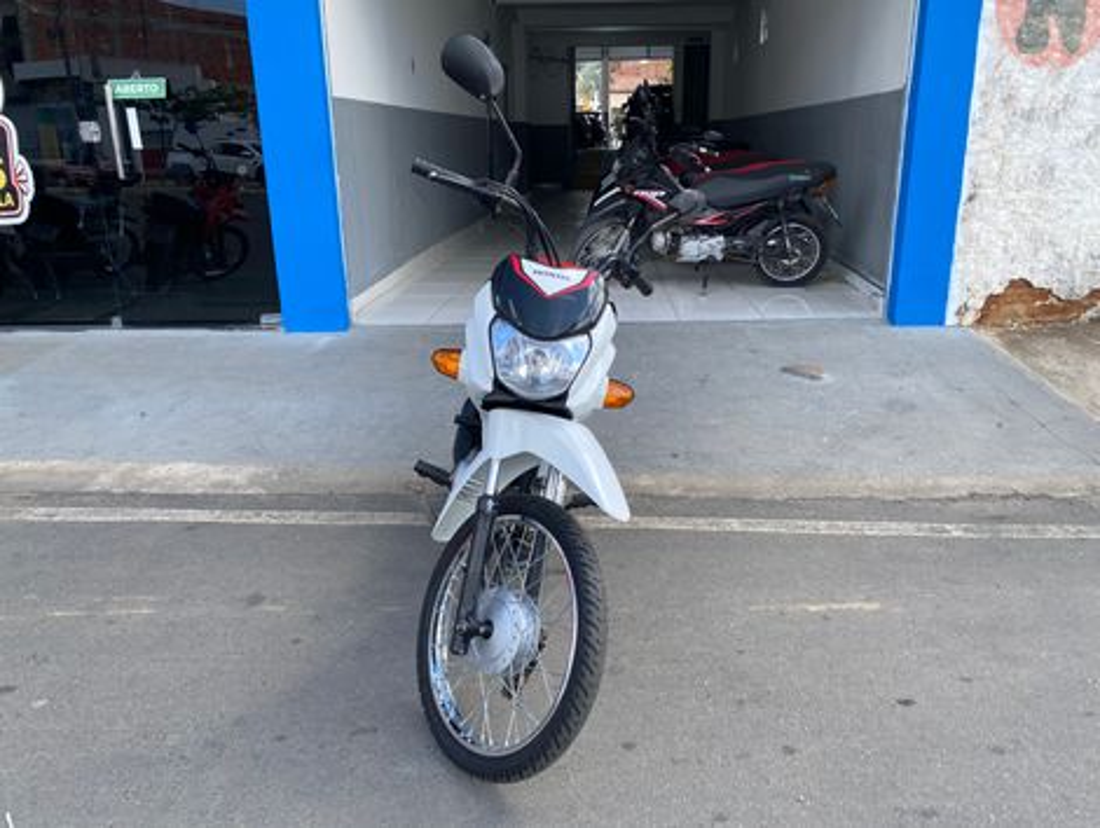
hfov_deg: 67.2
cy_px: 414
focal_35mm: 26
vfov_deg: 53.2
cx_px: 550
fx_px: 827
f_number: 1.8
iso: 32
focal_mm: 4.25
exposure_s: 1/651
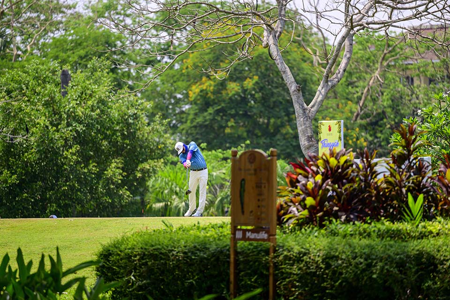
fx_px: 2500
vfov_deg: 6.9
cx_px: 225
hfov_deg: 10.3
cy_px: 150
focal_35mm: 200
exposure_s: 1/8000
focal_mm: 200
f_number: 2.8
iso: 640
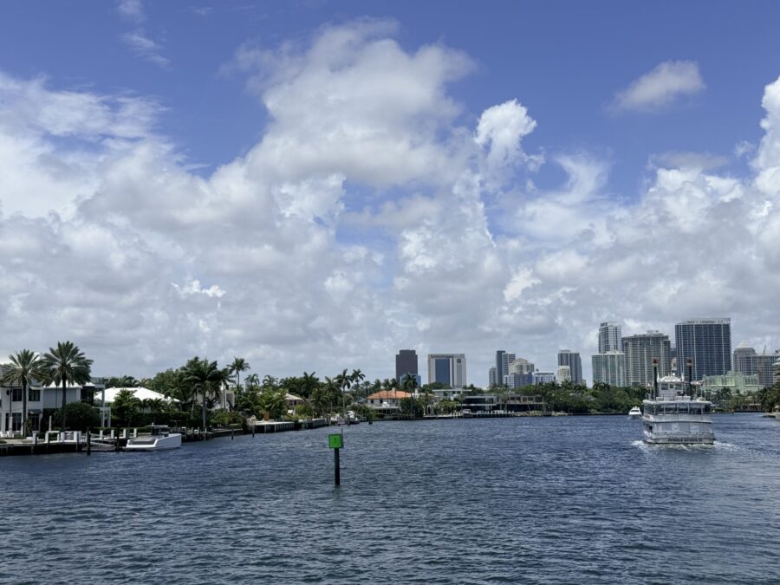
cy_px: 292
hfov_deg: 39.7
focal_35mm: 48
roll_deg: +0.0
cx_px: 390
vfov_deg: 30.3
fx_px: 1082
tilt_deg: +6.4
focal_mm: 6.76
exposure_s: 1/11364
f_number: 1.78
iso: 64
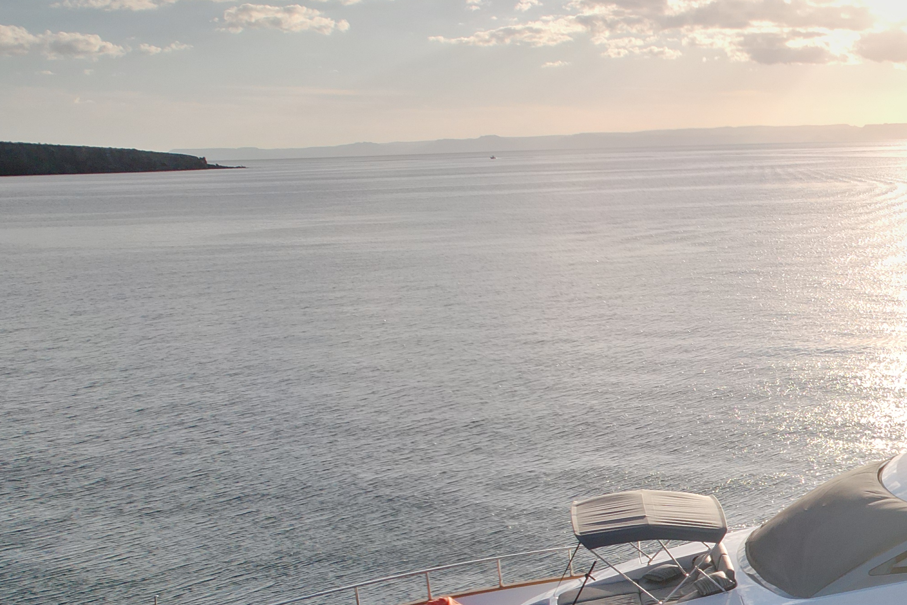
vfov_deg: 21.9
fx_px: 1512
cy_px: 589
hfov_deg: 28.8
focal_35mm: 60
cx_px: 1095
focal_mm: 8.38
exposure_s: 1/3200
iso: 110
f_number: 2.8
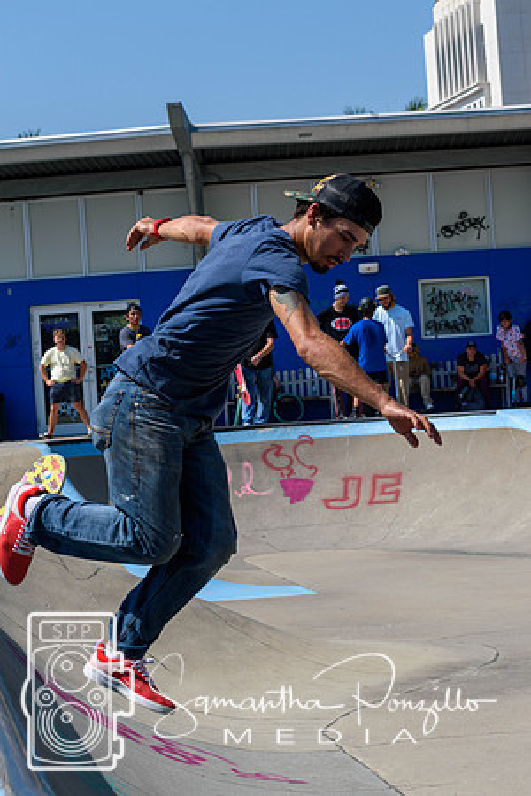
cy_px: 398
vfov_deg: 17.5
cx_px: 266
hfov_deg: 11.7
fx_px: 2588
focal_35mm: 117
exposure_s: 1/800
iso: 200
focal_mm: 78
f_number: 7.1
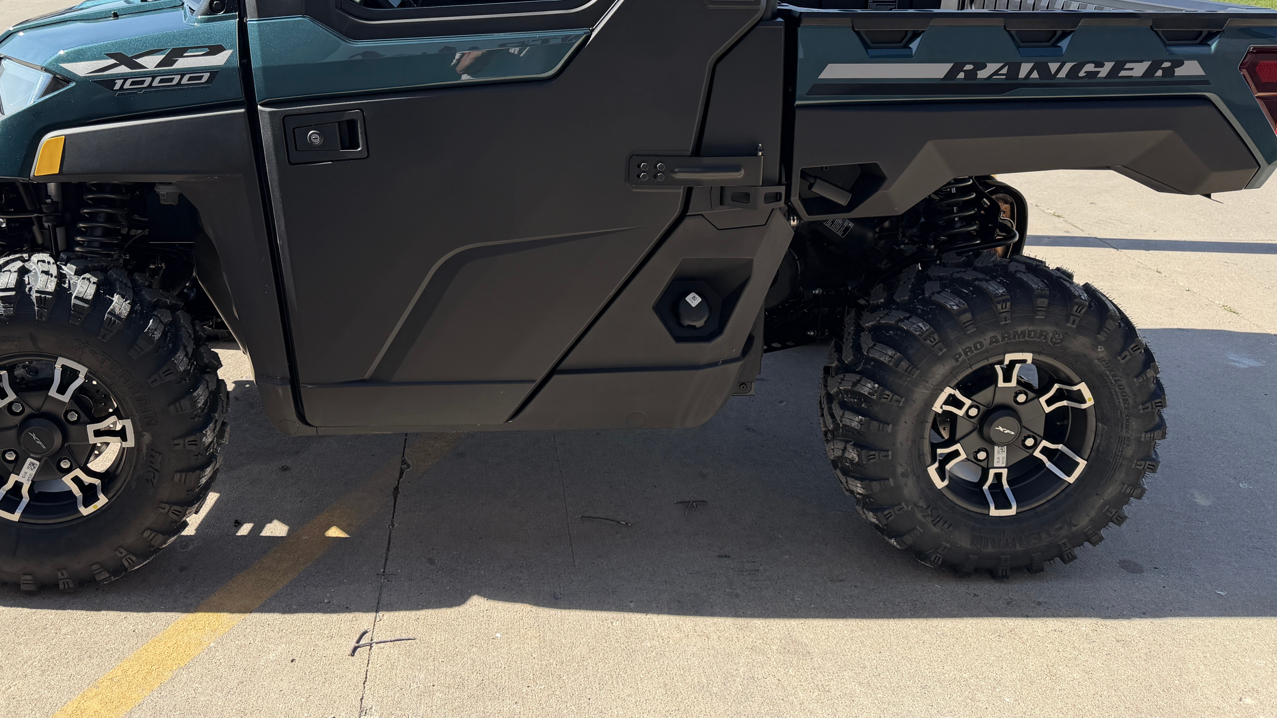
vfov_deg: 36.7
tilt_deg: -13.7
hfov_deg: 62.4
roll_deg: +0.4
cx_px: 560
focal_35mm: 31
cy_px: 164
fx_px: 1050
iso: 100
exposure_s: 1/2110
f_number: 1.78
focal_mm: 6.76
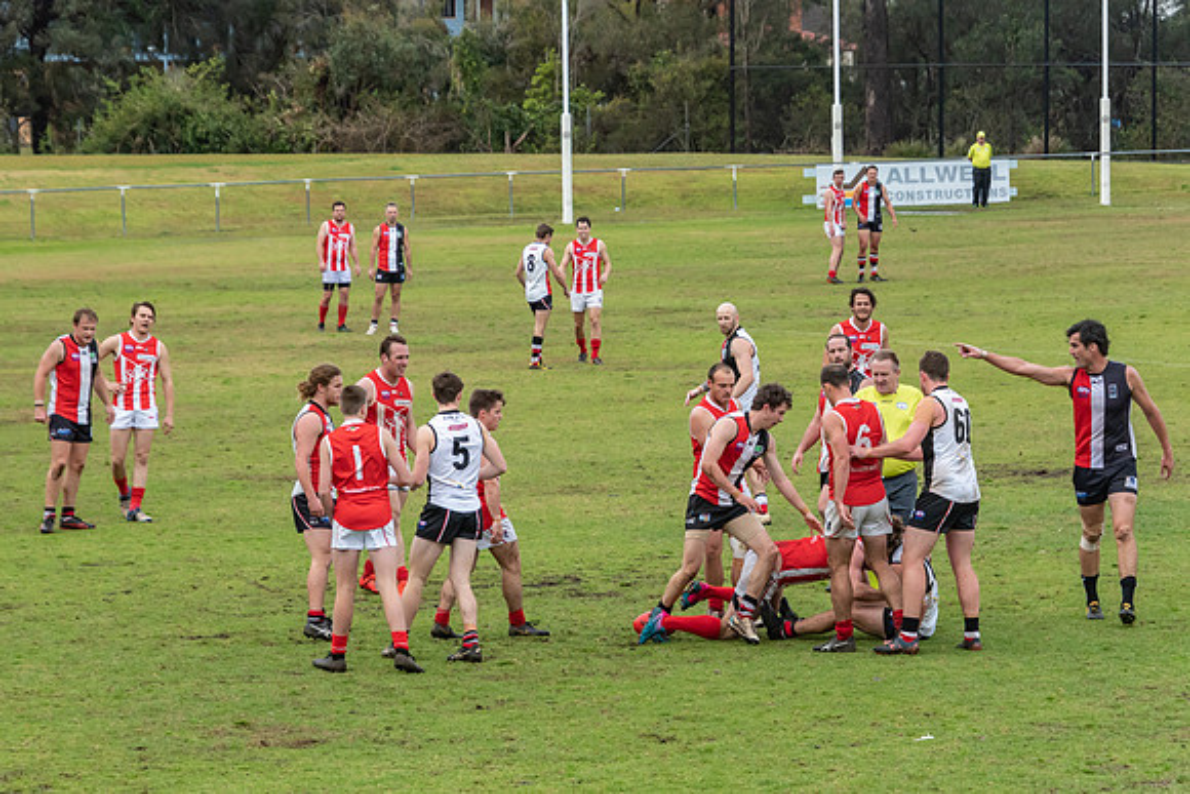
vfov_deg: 7.3
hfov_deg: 10.9
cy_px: 430
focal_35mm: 189
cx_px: 545
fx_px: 6234
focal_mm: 116
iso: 800
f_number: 6.3
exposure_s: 1/1600
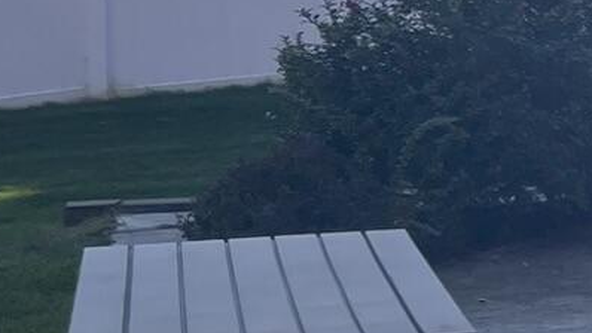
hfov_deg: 12.6
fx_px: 2198
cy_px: -104
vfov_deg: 8.5
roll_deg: -0.5
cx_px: 1334
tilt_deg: -0.6
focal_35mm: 140
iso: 32
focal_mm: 5.1
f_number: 1.6
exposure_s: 1/1266
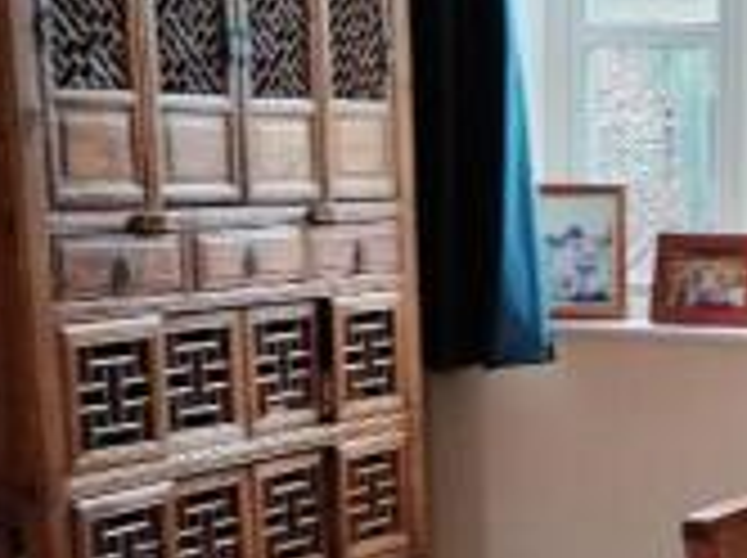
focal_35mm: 95
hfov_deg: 20.1
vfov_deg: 15.4
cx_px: 736
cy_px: 497
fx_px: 2047
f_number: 1.9
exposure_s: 1/50
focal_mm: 5.52
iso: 640
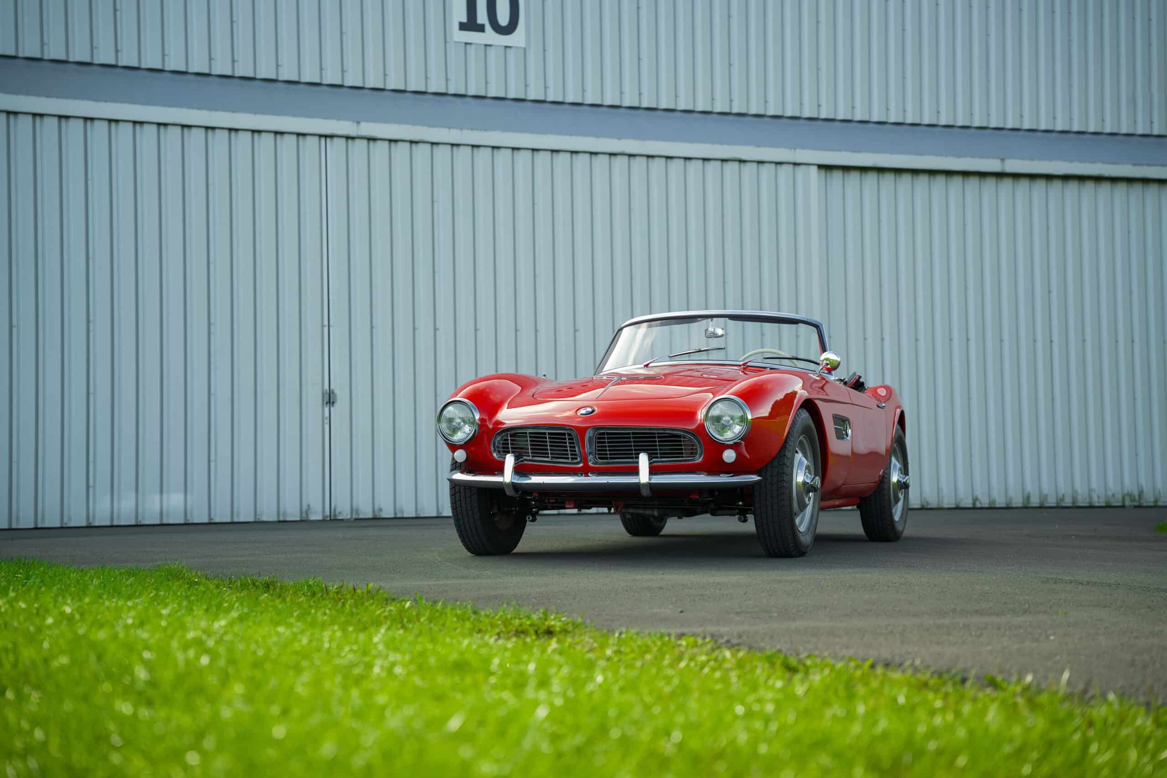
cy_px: 389
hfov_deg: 32.8
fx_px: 1981
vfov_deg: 22.2
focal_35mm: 61
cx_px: 584
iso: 64
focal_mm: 61.1
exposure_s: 1/125
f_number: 2.8
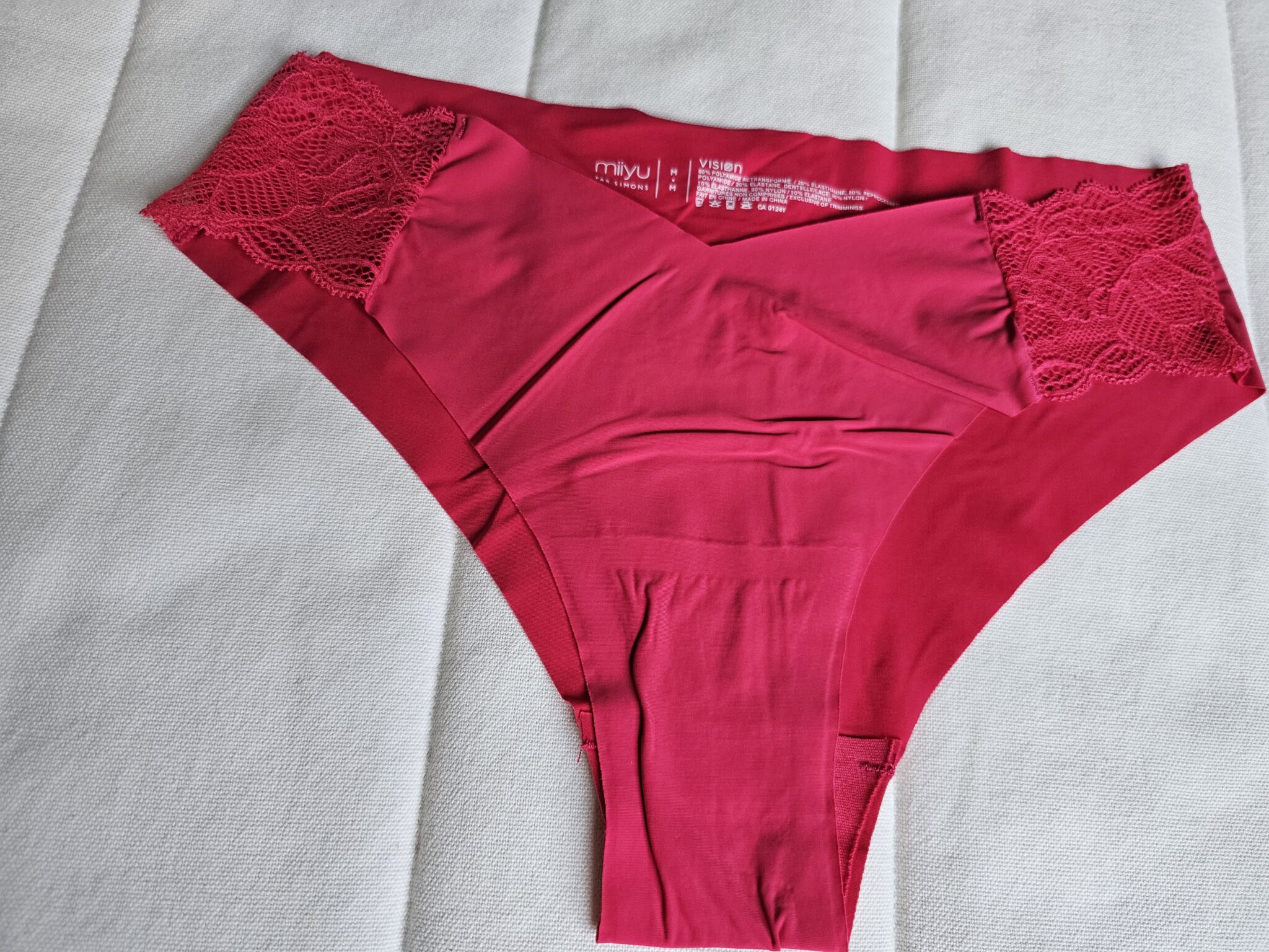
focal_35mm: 23
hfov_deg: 73.9
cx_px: 634
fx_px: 843
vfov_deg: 58.9
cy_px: 476
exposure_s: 1/51
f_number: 1.7
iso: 320
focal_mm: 6.3
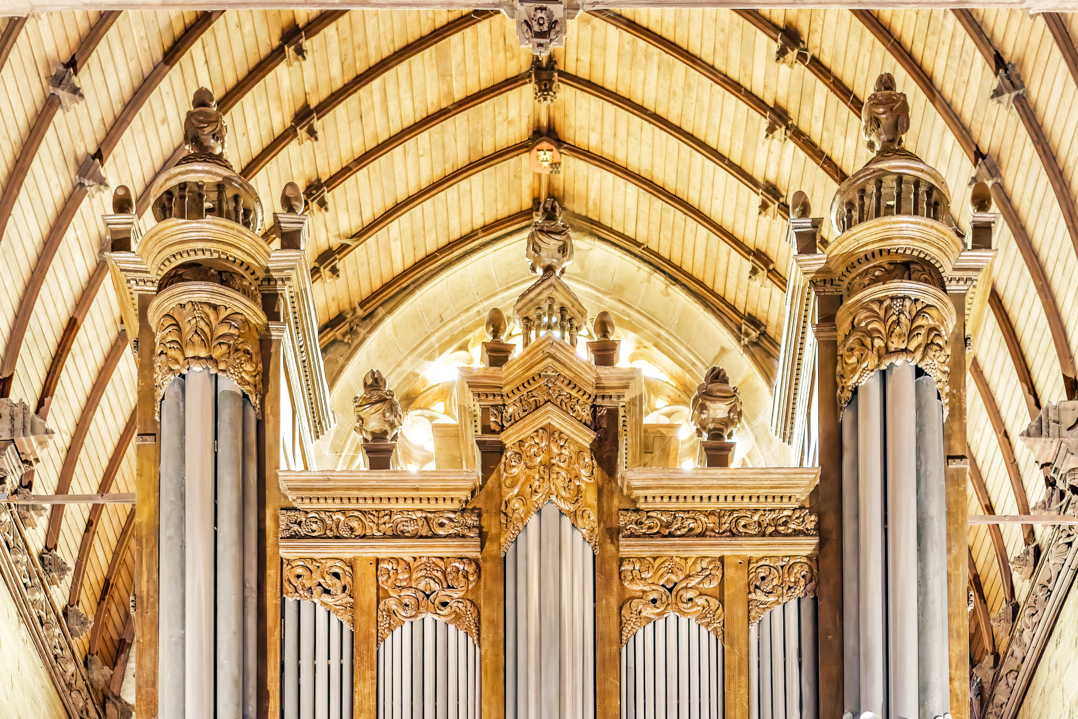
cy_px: 709
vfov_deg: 18.2
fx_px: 2186
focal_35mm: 73
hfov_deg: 27.7
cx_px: 542
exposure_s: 1/13
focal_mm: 48
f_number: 3.2
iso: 1250
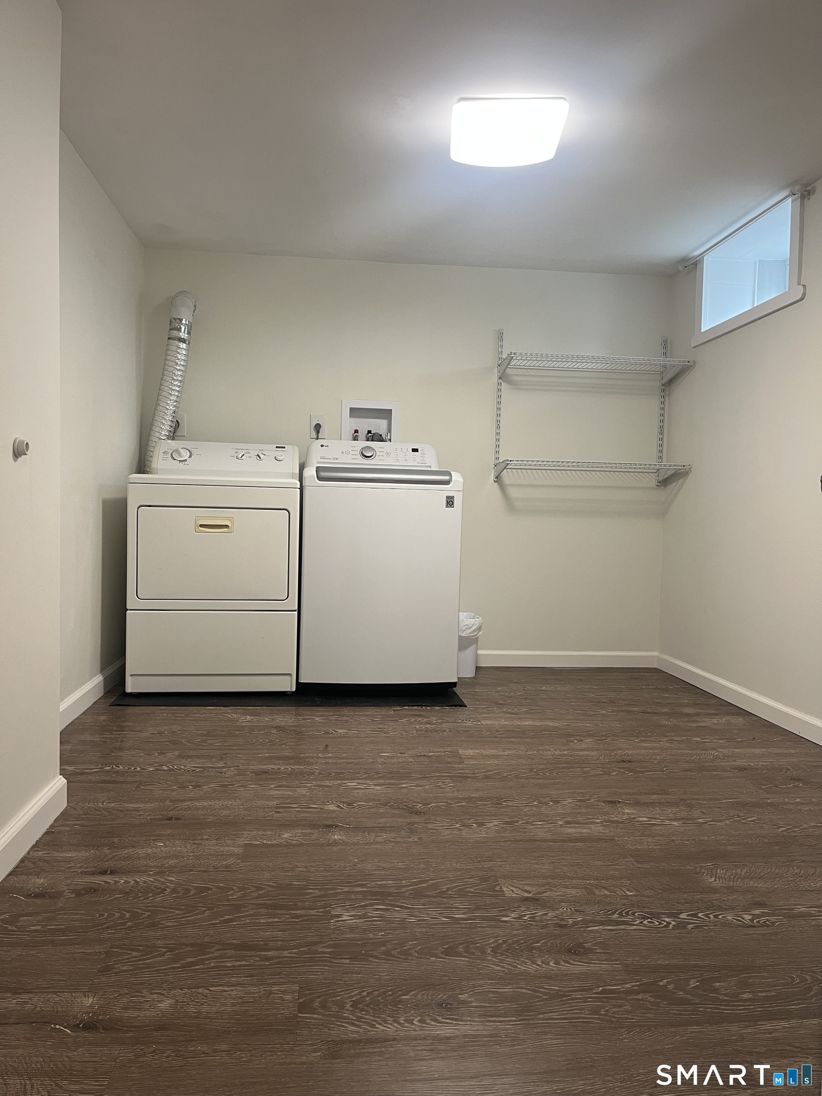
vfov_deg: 67.3
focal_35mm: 26
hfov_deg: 53.1
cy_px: 548
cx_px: 411
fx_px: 823
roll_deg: -1.1
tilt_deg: -3.5
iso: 100
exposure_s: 1/60
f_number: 1.6
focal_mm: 5.1
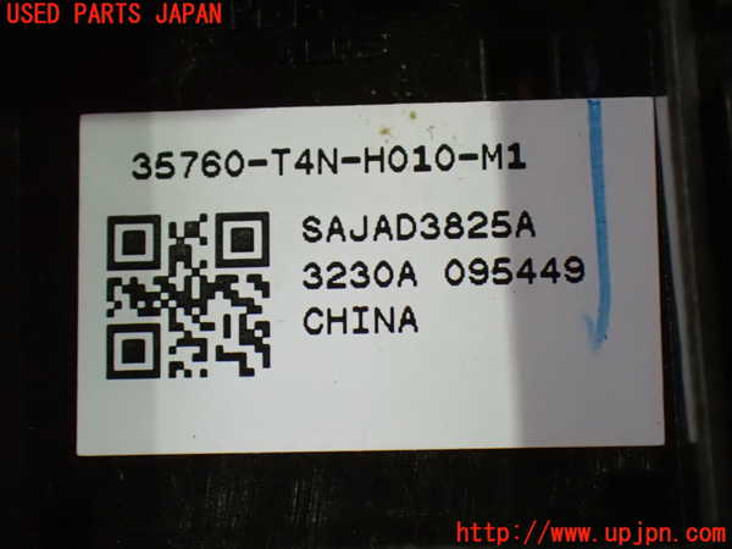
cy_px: 274
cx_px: 366
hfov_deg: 19.6
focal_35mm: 100
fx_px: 2115
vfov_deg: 14.8
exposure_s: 1/100
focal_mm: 18
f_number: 4.9
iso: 1600
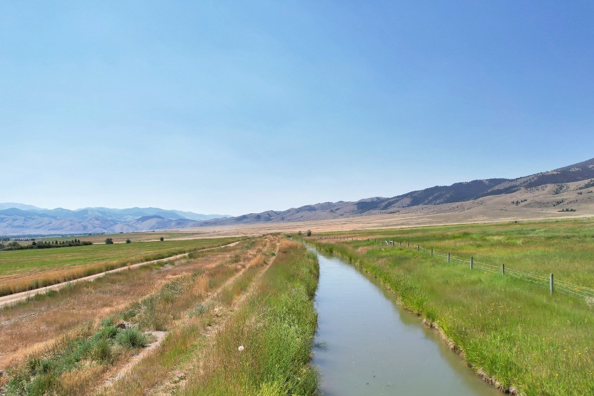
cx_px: 270
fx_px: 429
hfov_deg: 69.2
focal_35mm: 26
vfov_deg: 49.3
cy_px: 232
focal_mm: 8.38
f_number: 2.8
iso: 110
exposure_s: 1/2500
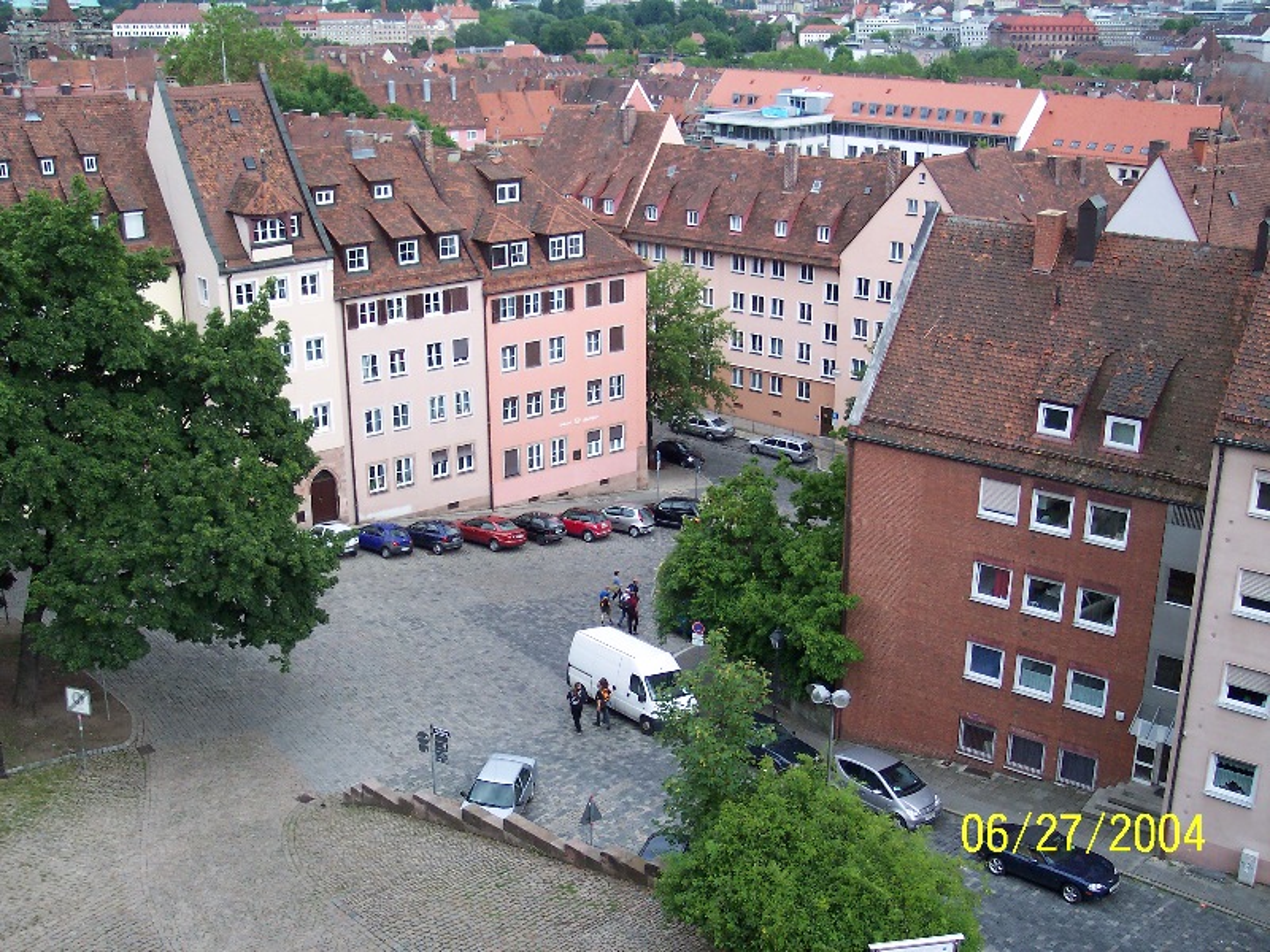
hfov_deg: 49.0
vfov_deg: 37.7
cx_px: 635
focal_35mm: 38
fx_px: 1394
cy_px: 476
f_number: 2.8
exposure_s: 1/700
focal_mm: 8
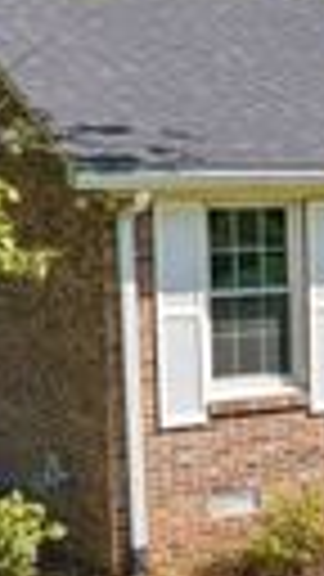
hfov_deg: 10.2
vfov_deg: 20.9
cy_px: 272
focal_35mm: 102
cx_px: 796
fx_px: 1558
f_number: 1.8
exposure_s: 1/2000
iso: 150
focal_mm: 8.7
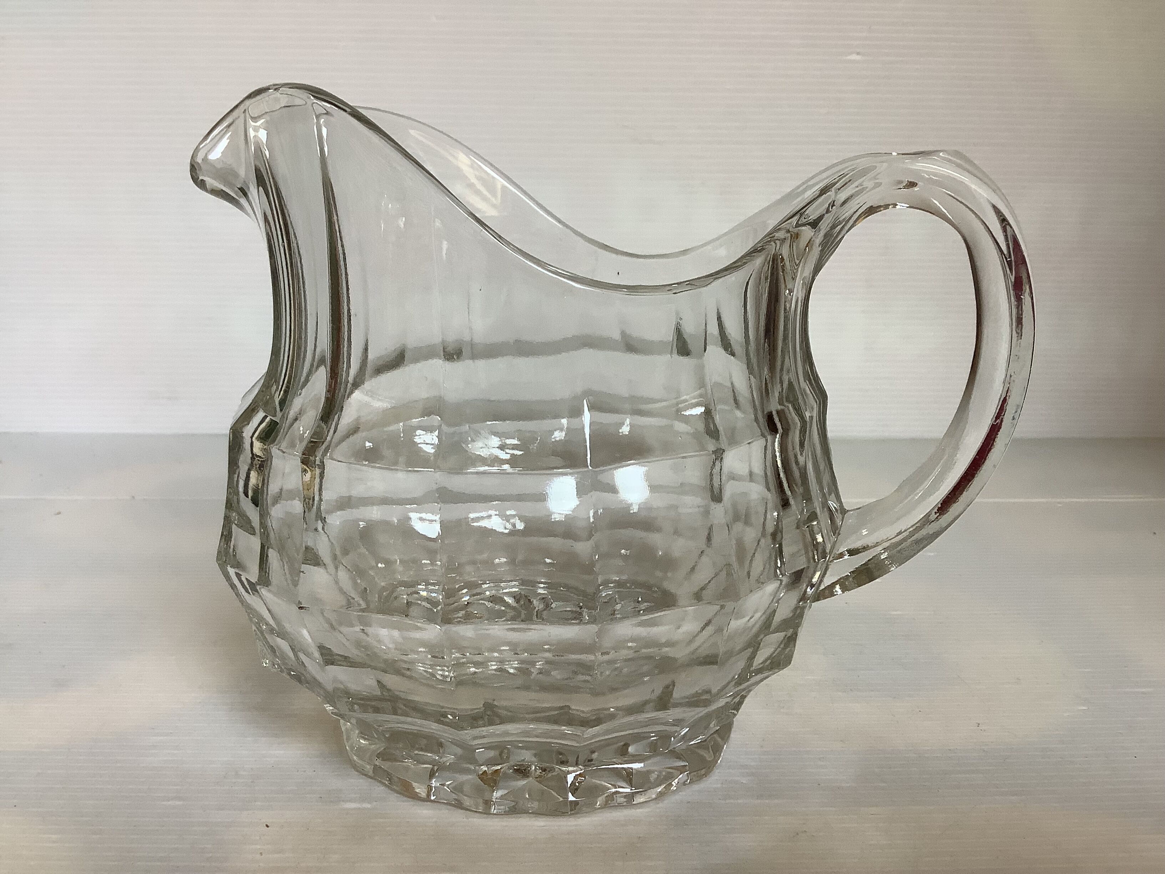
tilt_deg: -15.0
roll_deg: +0.1
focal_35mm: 31
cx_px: 582
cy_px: 437
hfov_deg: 58.4
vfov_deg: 45.4
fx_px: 1043
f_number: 2.4
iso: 80
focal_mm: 3.3
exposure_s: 1/50
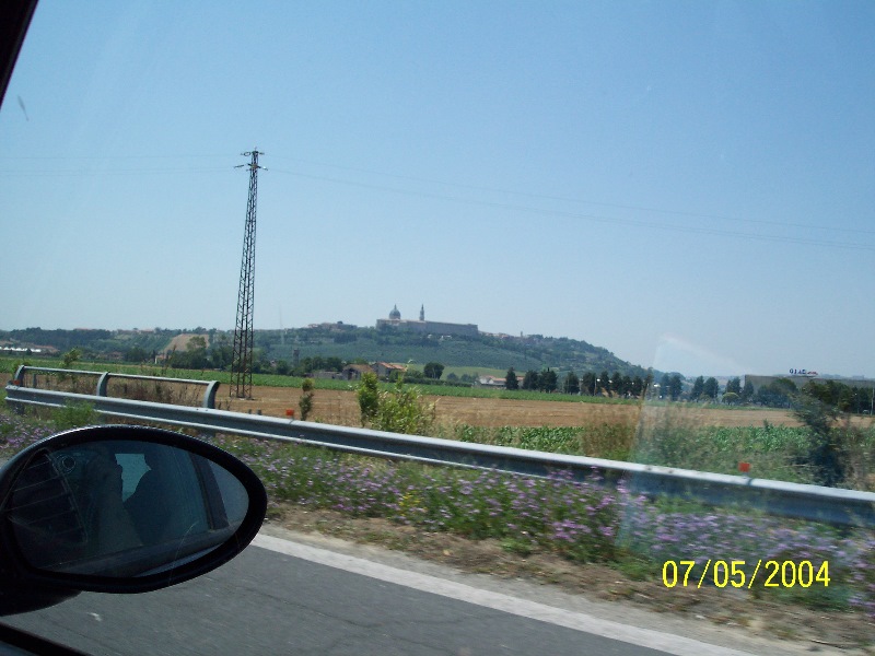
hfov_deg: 49.0
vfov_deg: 37.7
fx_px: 961
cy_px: 328
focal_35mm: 38
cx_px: 438
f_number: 4.8
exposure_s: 1/700
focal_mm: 8
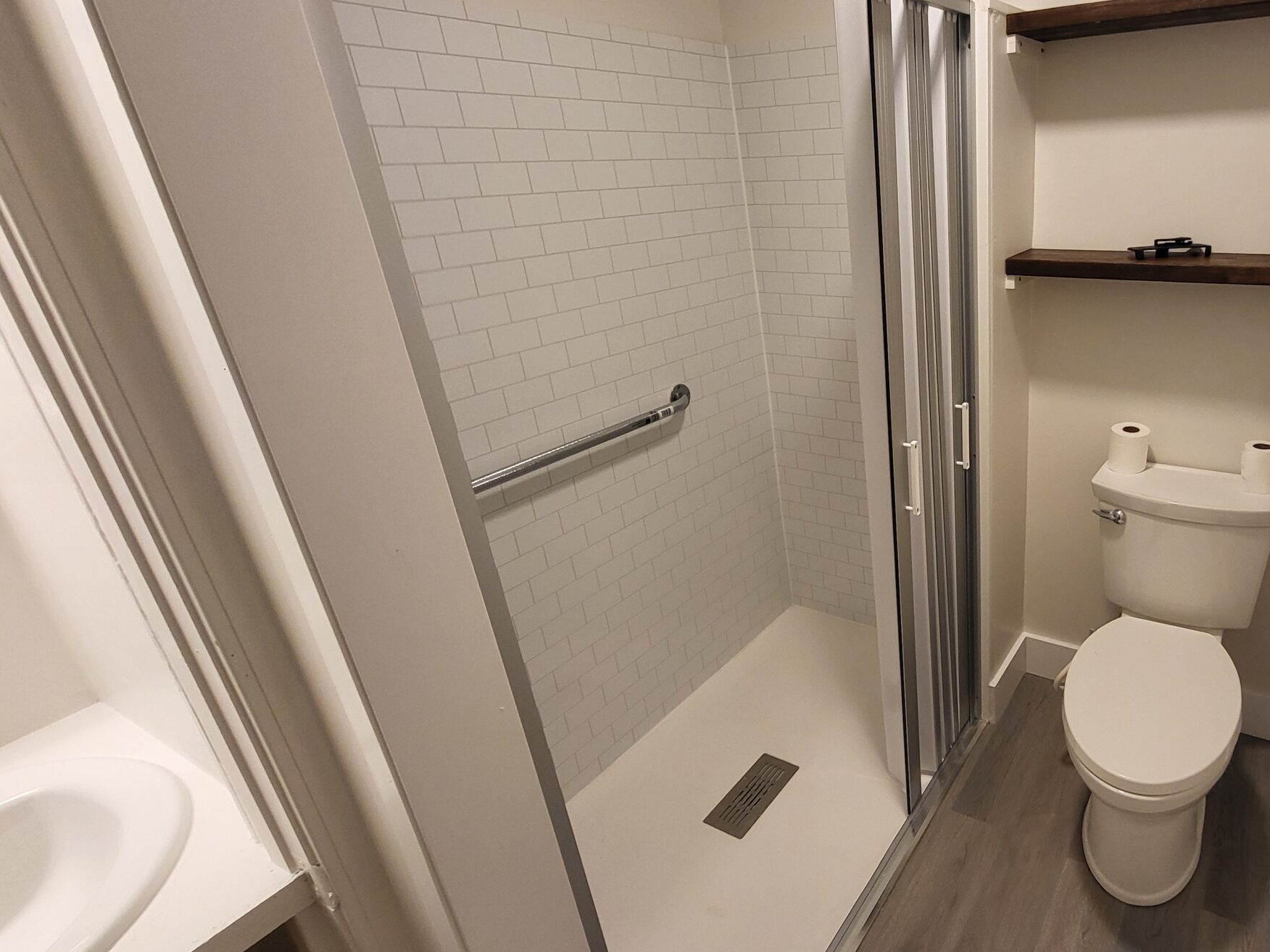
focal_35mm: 19
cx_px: 927
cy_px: 440
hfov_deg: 79.3
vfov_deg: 68.6
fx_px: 697
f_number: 2.2
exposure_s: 1/60
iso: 200
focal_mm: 1.74
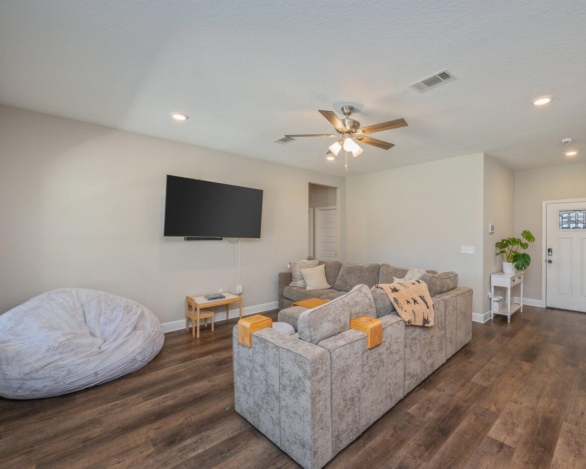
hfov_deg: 92.5
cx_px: 335
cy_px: 236
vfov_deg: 80.4
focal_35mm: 16
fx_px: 277
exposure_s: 1/30
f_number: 9
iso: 400
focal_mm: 14
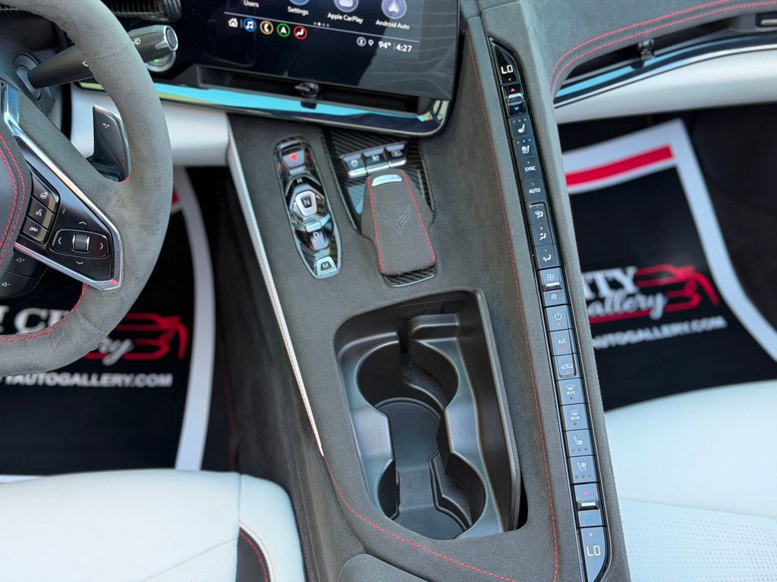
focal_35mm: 48
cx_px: 388
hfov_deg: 39.7
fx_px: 1077
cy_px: 291
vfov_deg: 30.3
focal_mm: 6.76
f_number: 1.78
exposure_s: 1/101
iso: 125
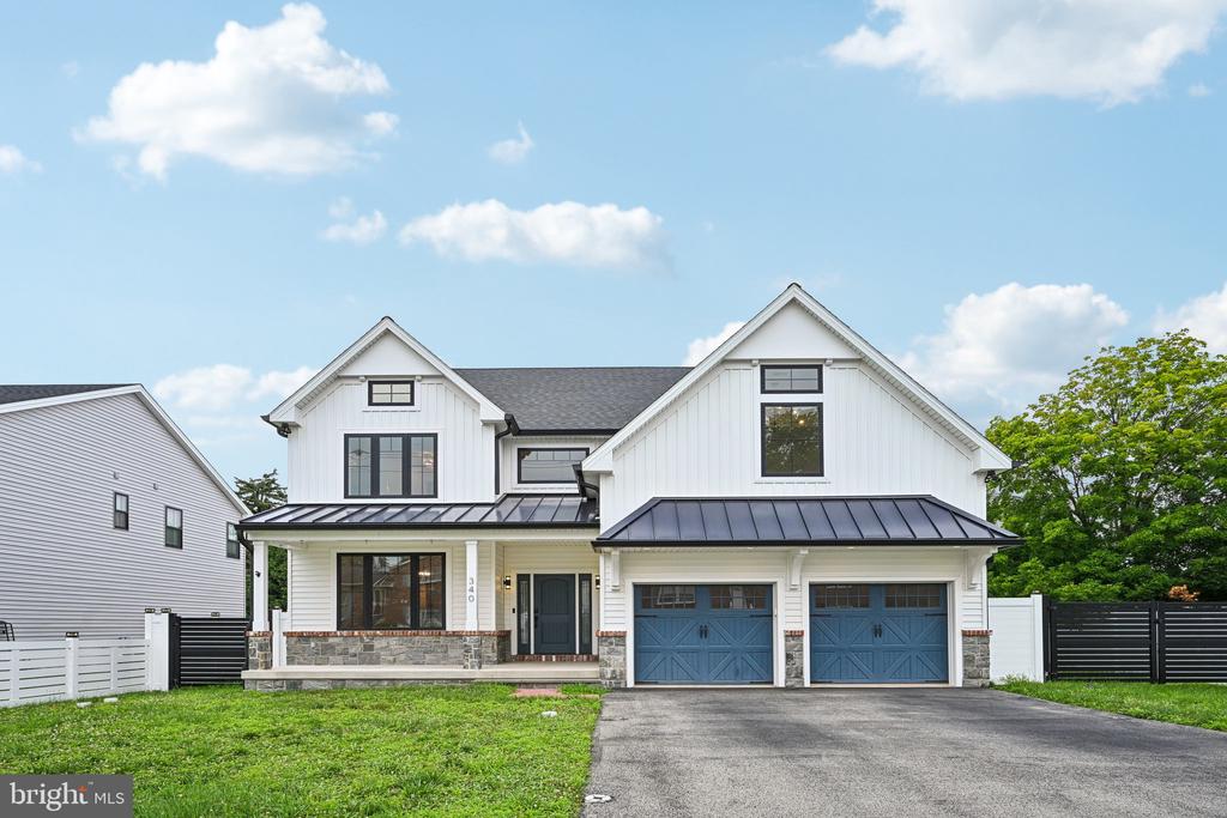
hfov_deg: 85.4
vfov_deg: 63.2
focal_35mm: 20
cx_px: 614
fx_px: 665
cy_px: 409
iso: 800
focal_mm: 19.5
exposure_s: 1/640
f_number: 8
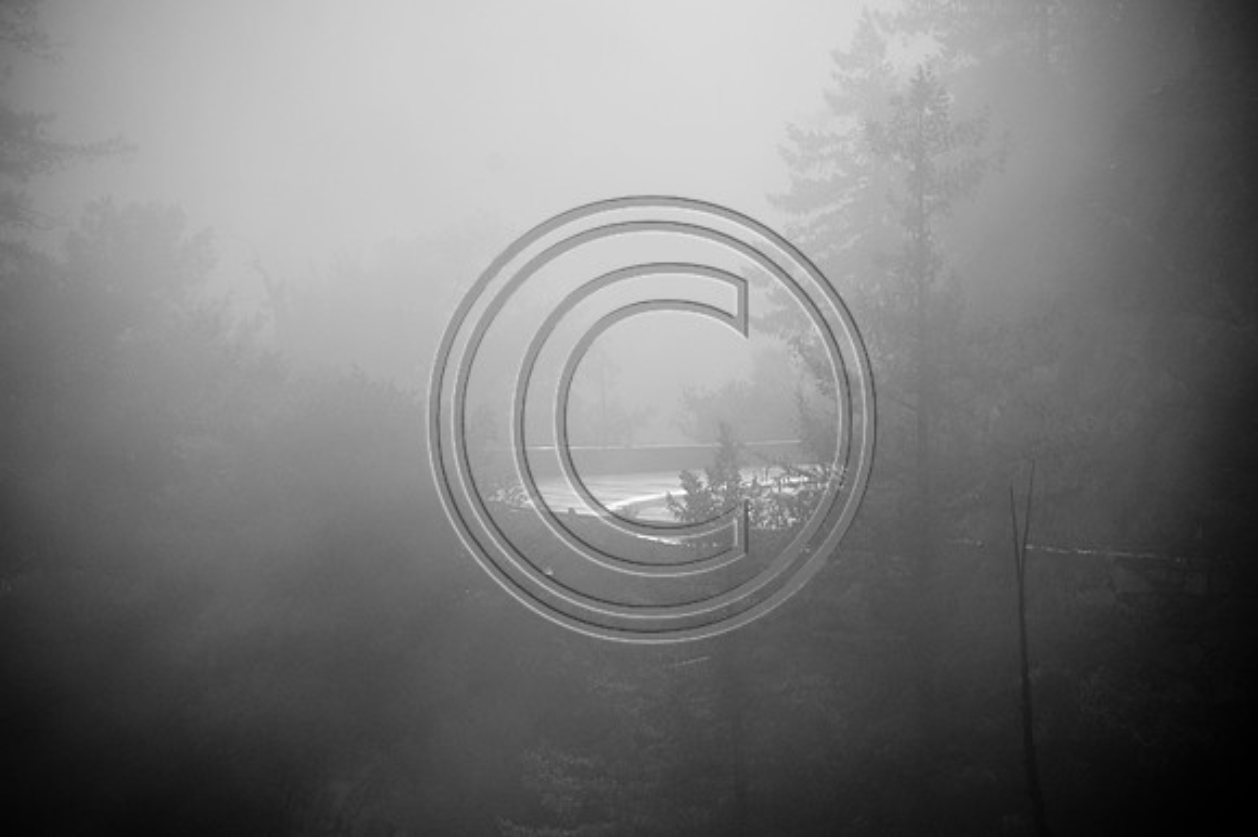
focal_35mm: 202
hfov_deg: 10.2
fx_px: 7072
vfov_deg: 6.8
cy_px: 418
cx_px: 629
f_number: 5.6
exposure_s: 1/400
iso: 200
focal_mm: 135
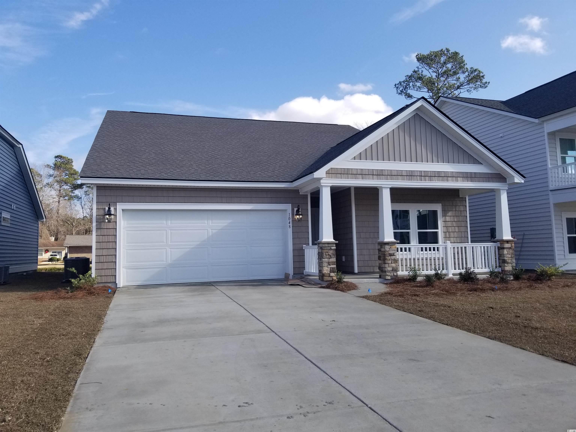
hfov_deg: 67.3
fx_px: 433
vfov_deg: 53.1
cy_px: 216
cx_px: 288
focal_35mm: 26
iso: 50
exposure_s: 1/1944
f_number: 1.7
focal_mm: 4.25
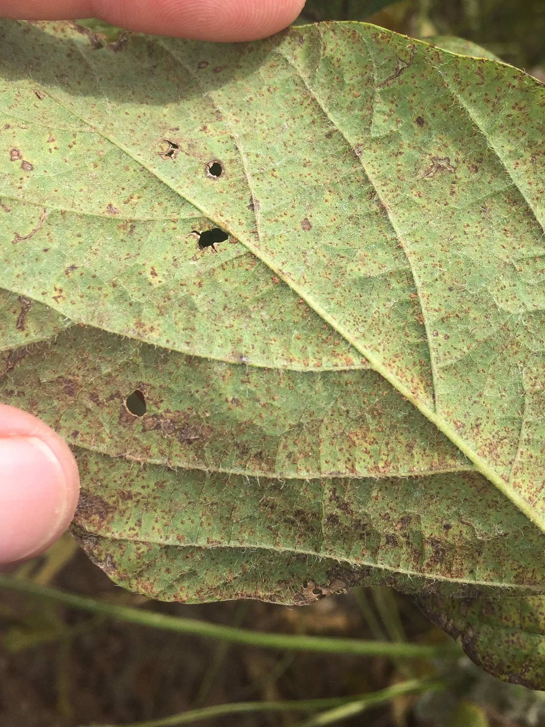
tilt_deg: -61.7
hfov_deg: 33.5
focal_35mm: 43
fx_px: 903
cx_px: 312
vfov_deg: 43.1
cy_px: 227
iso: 32
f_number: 2.2
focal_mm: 4.15
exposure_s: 1/1099
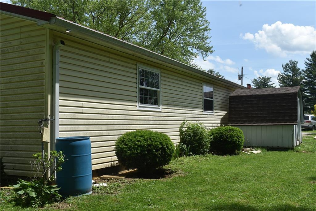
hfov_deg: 49.6
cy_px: 106
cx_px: 158
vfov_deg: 34.2
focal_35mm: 39
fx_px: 342
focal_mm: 26
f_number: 9
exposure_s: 1/320
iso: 100
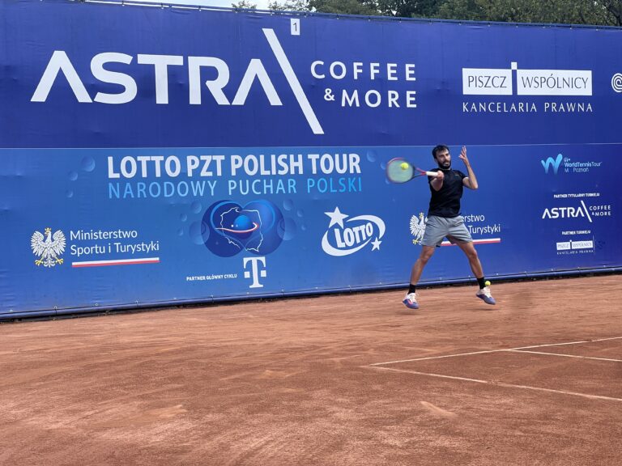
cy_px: 233
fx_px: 1384
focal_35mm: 77
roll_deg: +2.7
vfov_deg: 19.1
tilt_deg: -1.1
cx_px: 311
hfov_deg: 25.3
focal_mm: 9
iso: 32
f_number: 2.8
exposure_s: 1/163
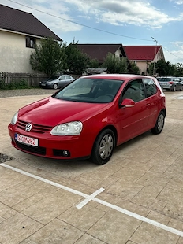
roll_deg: -4.2
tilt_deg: -14.4
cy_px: 129
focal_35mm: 31
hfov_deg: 45.2
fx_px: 219
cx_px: 107
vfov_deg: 58.3
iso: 80
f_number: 1.78
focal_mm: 6.86
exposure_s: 1/2353
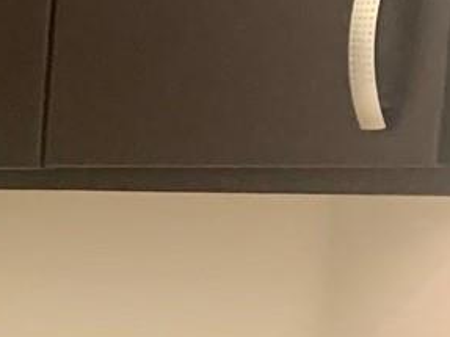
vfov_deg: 10.0
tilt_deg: -9.0
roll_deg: -1.9
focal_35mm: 145
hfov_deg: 10.7
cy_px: 481
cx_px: -770
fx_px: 1884
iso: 320
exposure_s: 1/40
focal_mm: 4.25
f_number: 1.8
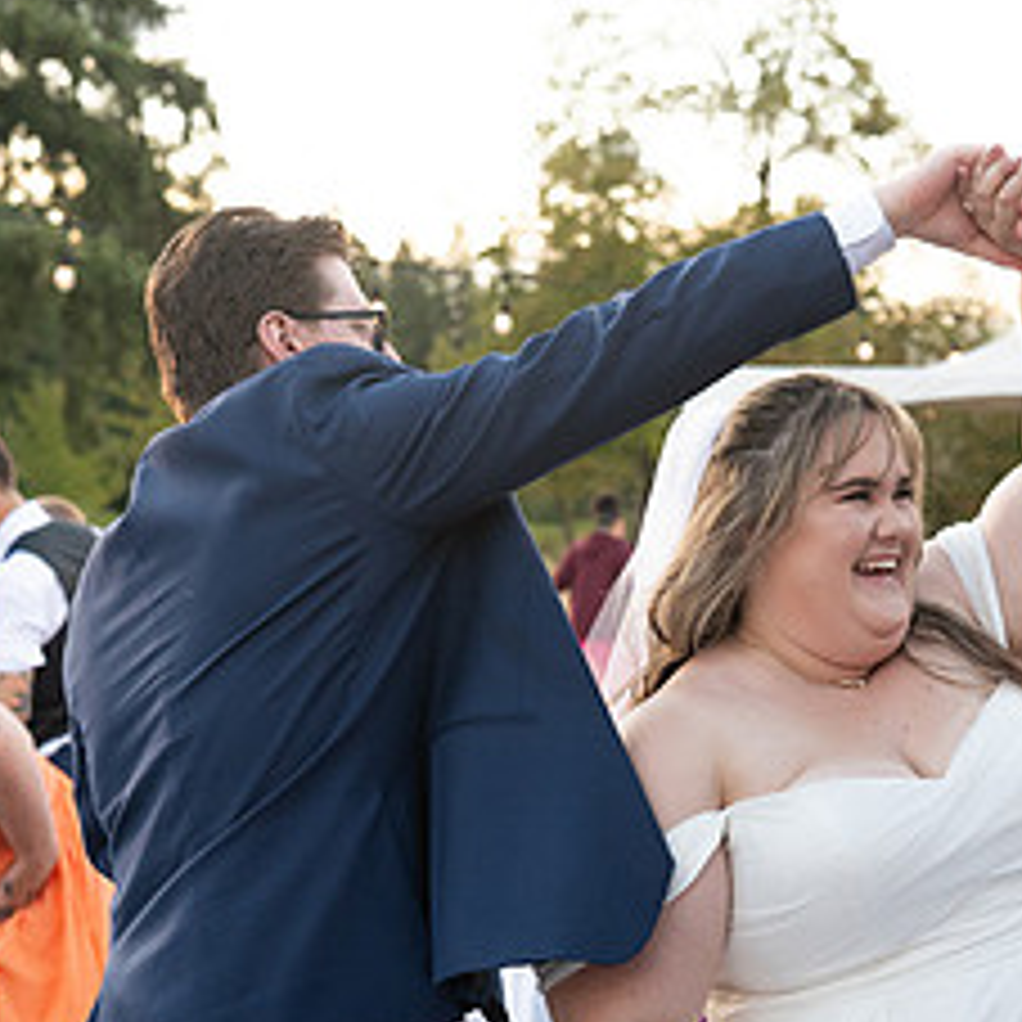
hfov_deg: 17.4
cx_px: 671
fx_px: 3340
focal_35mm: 100
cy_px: 763
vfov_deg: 17.3
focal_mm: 46
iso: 1600
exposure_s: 1/500
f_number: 4
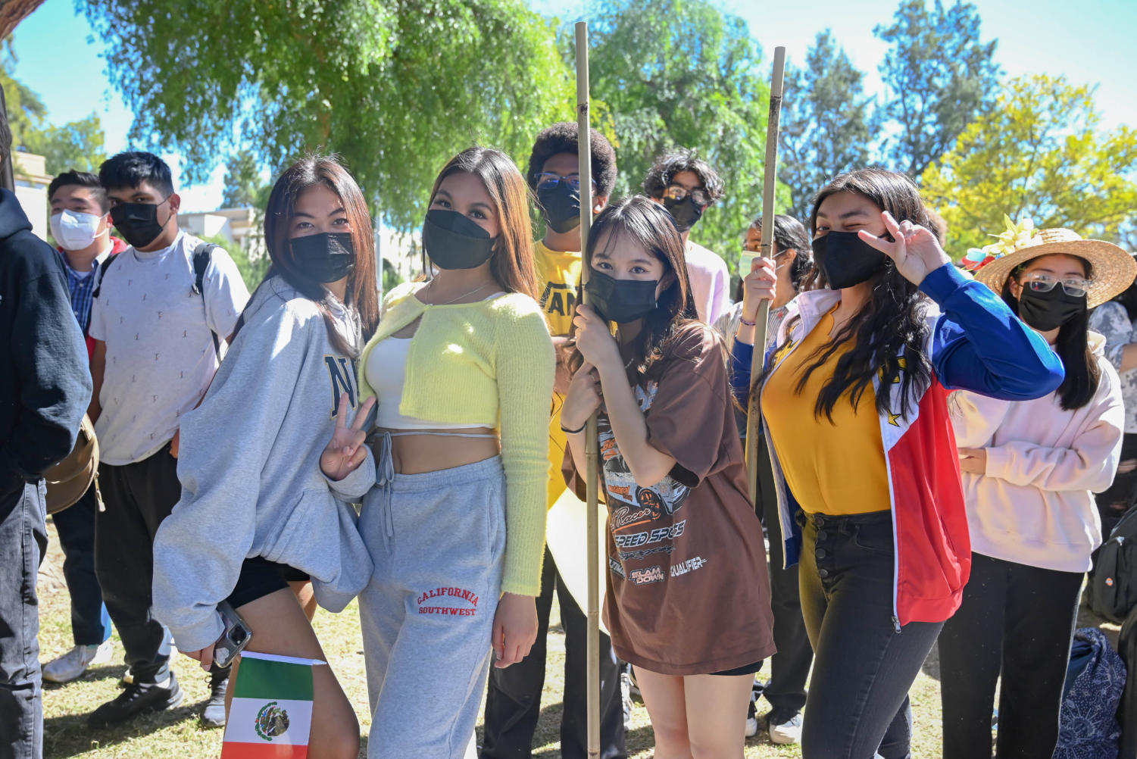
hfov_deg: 63.6
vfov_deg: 45.0
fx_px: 916
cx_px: 568
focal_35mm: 29
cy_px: 380
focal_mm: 29
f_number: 4
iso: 640
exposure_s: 1/800
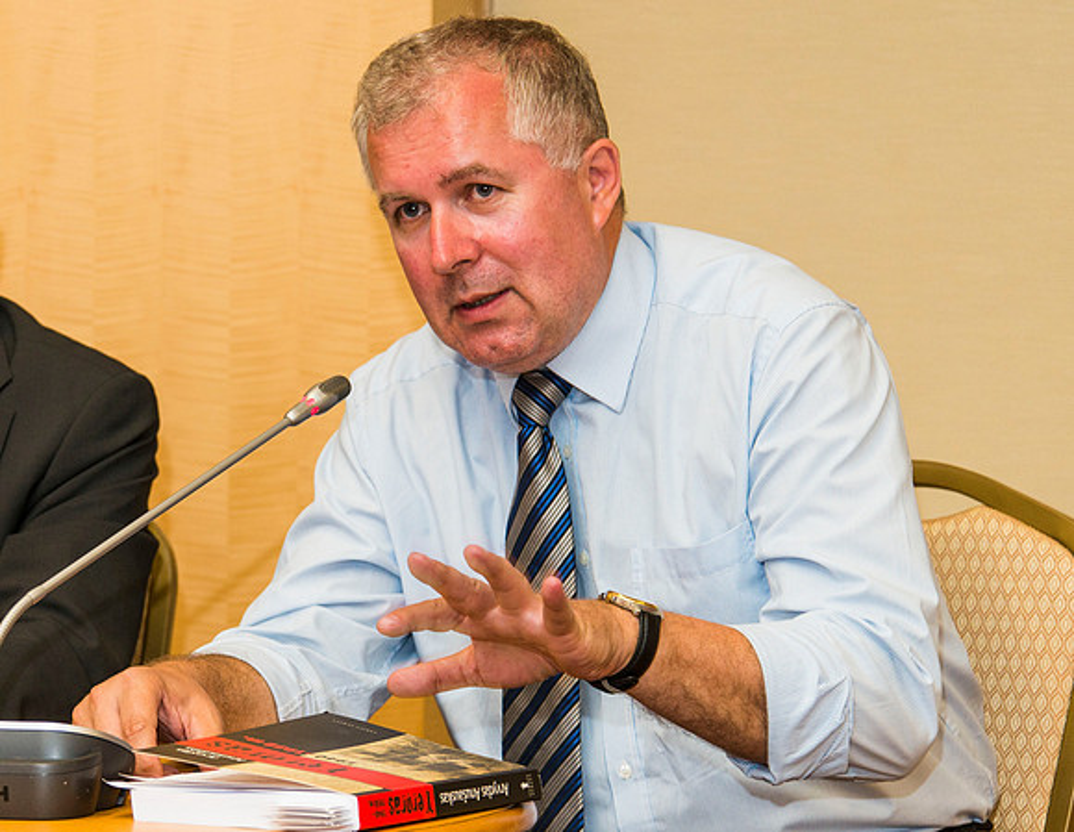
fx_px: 3468
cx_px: 204
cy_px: 584
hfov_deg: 17.4
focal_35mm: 110
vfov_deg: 13.6
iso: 400
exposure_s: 1/80
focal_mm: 68
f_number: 4.5
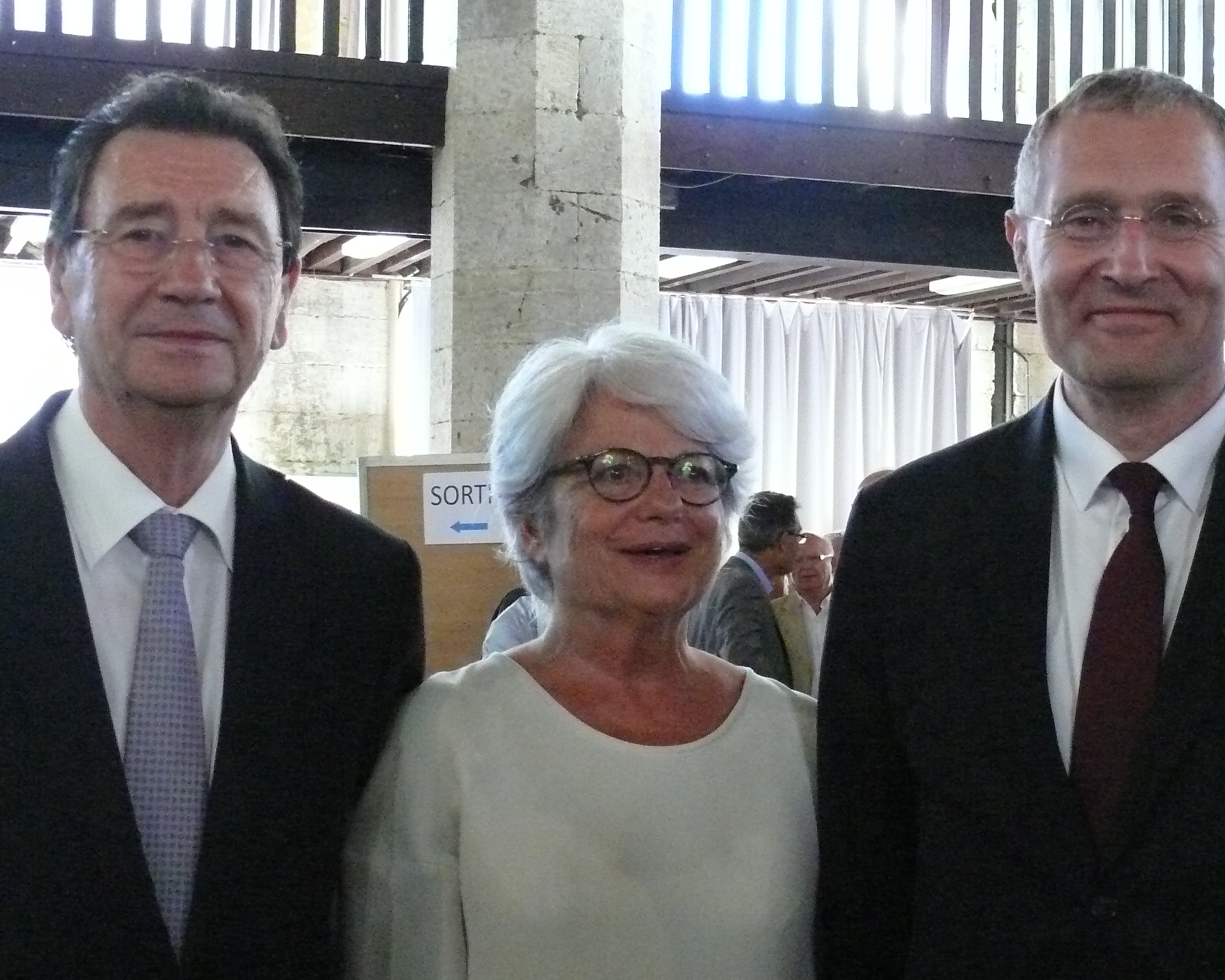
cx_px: 848
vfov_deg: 24.9
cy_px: 620
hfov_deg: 30.7
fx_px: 2212
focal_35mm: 61
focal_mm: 7.7
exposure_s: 1/60
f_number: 2.8
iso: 800
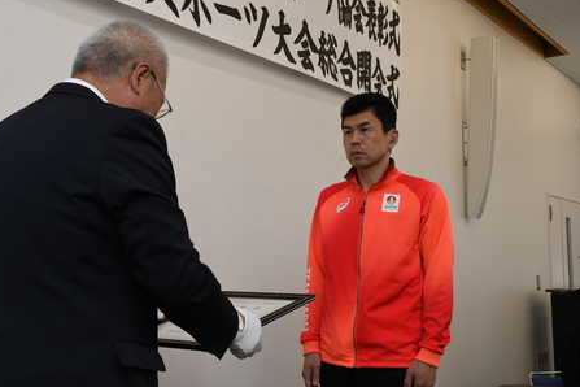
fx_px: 693
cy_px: 203
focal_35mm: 43
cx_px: 295
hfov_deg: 45.4
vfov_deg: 31.2
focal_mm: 27
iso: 1250
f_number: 9
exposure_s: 1/320
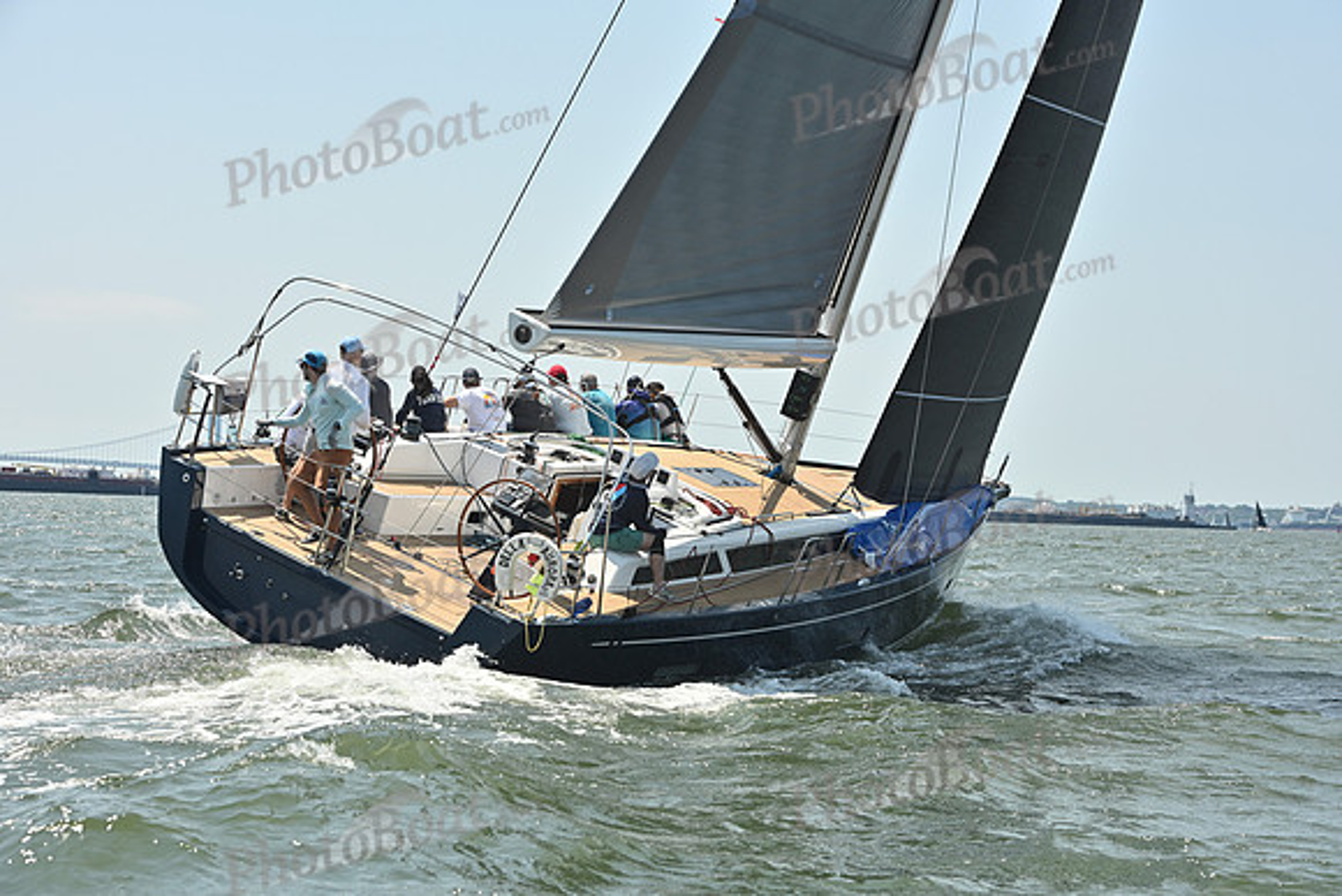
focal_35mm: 80
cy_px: 448
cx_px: 671
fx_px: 2983
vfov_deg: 17.1
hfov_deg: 25.4
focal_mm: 80
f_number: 9
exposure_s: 1/1250
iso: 320
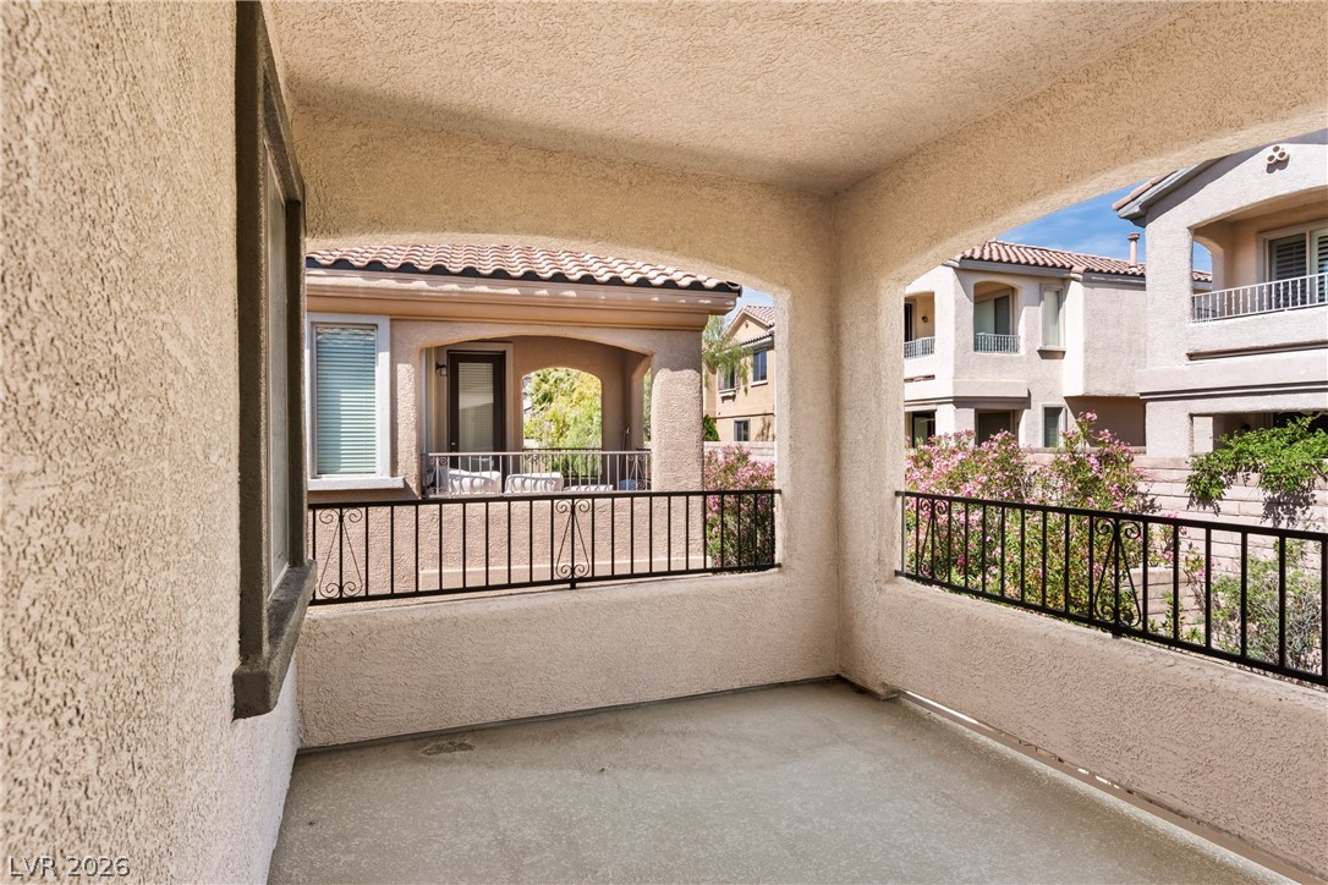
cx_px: 664
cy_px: 442
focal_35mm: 19
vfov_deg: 64.6
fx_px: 701
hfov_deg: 86.9
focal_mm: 19
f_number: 8
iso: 400
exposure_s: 1/500
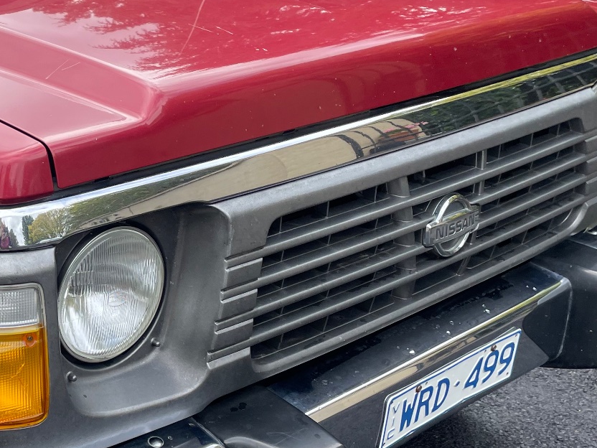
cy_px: 154
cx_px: 57
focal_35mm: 60
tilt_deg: -16.2
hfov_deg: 30.7
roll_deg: +2.8
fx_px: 1035
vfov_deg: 24.3
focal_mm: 4.2
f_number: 1.6
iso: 32
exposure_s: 1/917
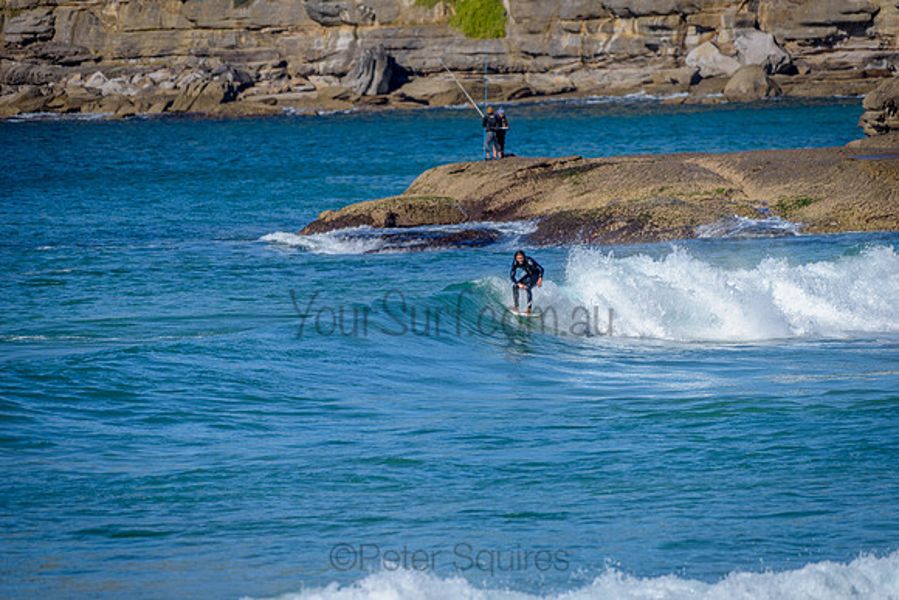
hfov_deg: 4.1
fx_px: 12488
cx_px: 450
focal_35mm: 500
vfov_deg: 2.8
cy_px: 300
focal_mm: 500
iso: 125
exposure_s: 1/2000
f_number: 5.6
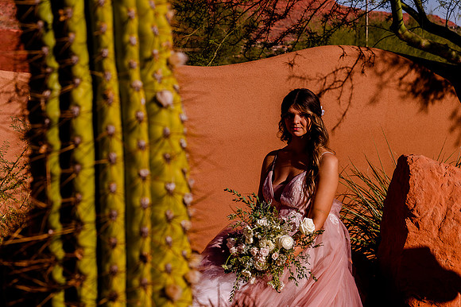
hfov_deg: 28.9
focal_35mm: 70
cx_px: 230
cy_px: 154
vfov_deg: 19.4
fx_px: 896
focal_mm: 70
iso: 200
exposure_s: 1/800
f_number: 8
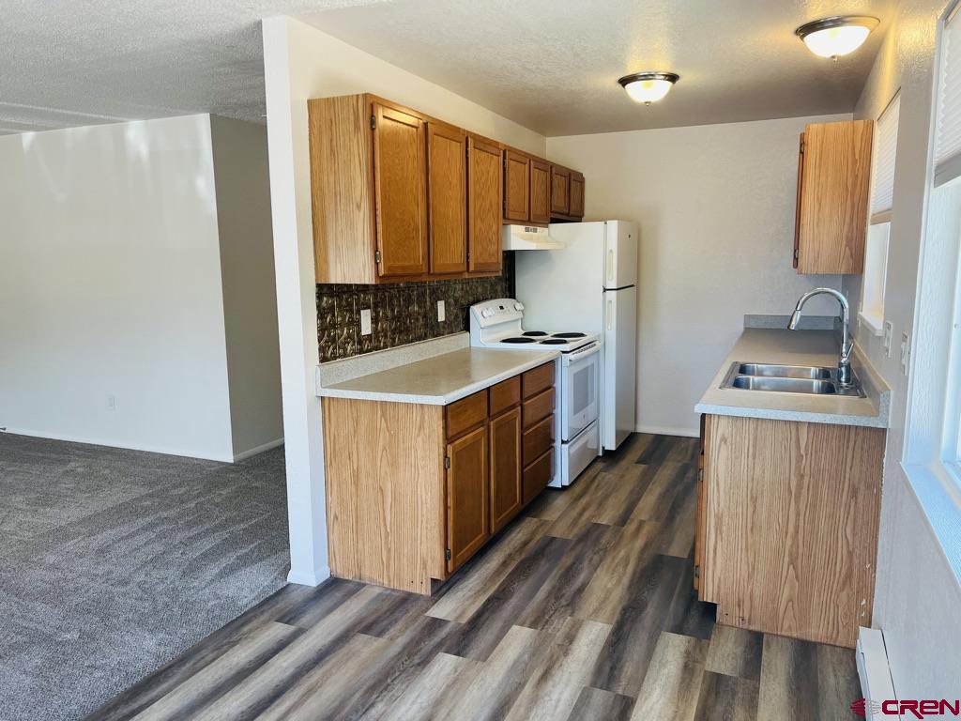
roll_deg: +0.2
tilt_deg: -9.1
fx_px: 722
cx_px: 480
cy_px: 360
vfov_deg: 53.1
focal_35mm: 26
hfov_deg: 67.3
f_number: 1.5
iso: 64
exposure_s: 1/120
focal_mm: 5.7
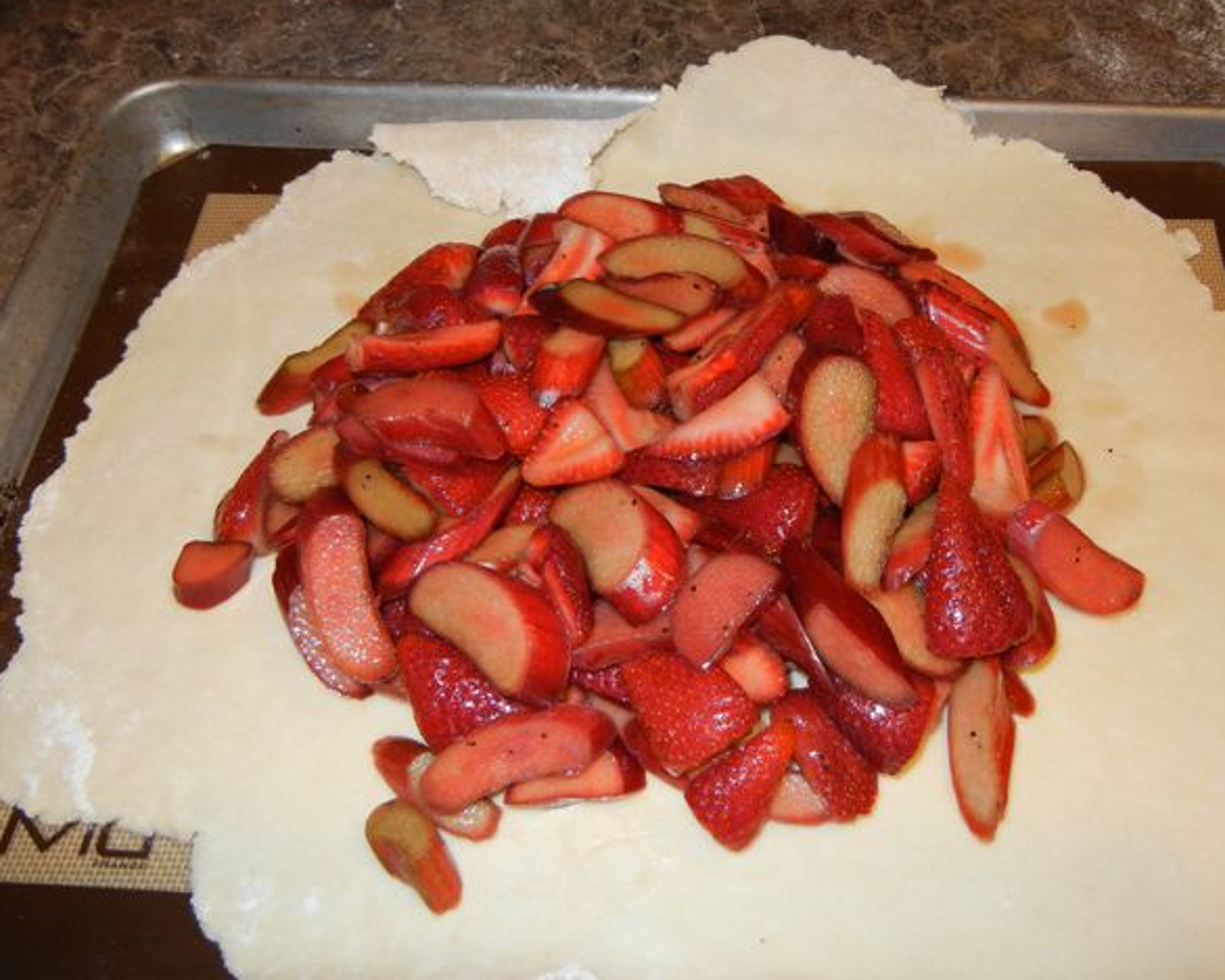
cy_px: 481
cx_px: 663
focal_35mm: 32
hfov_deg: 55.6
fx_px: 1160
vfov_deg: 45.8
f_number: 3.5
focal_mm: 5.4
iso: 200
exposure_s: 1/30
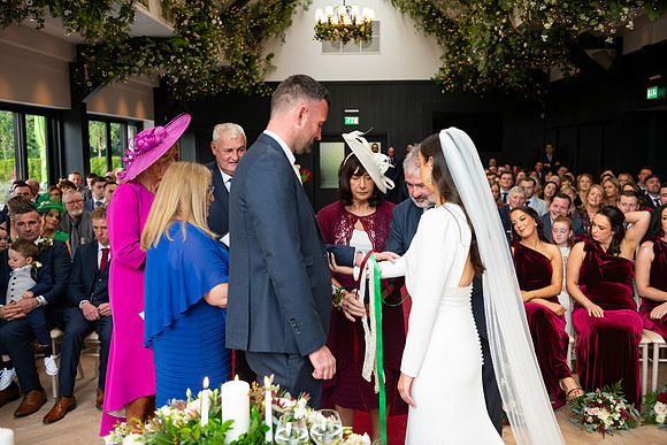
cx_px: 334
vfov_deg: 36.9
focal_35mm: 36
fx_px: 667
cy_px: 222
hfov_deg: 53.1
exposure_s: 1/160
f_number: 3.5
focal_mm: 36
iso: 640
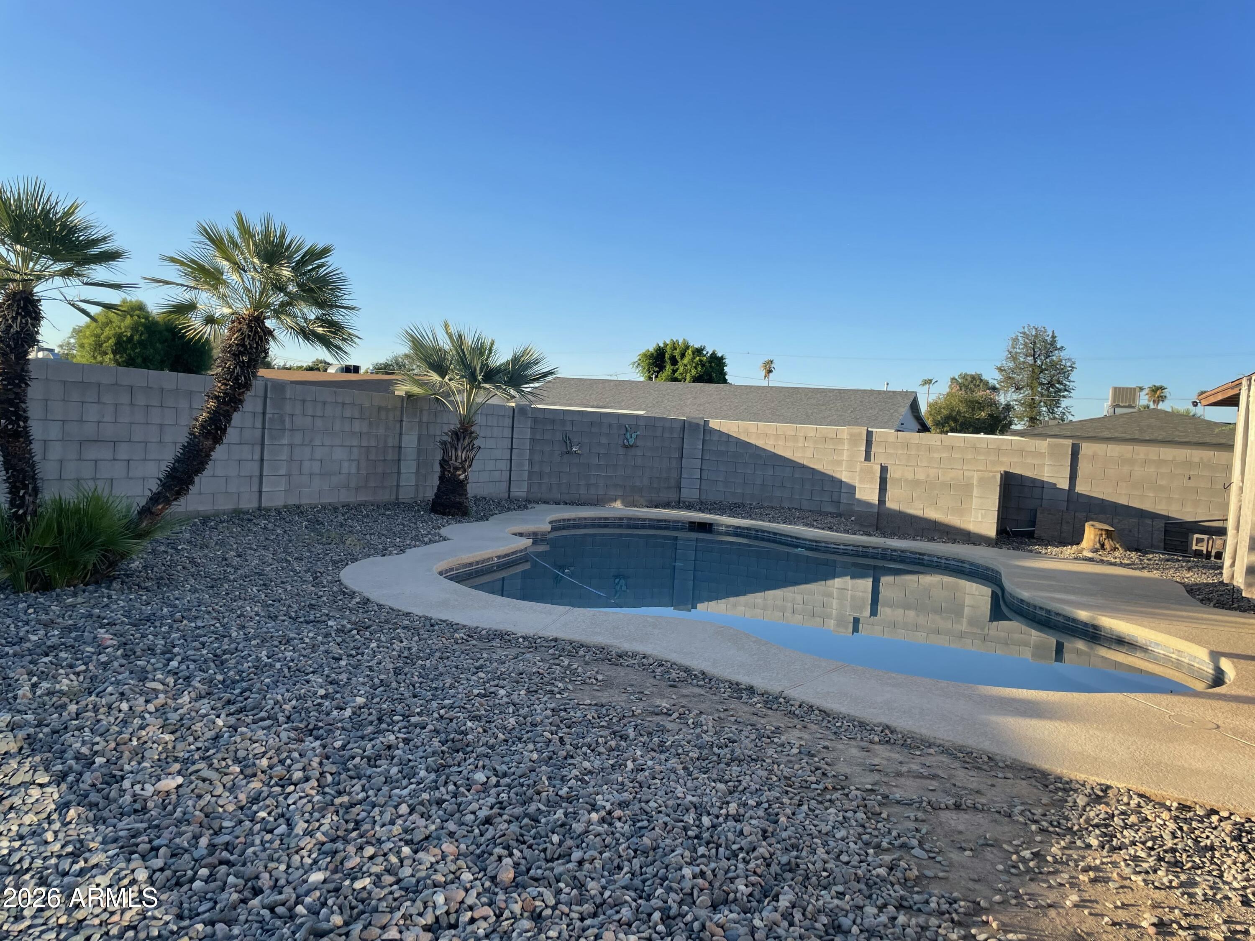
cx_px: 628
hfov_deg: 67.3
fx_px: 943
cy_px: 470
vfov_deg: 53.1
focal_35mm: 26
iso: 32
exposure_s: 1/1595
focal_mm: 4.2
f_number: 1.6
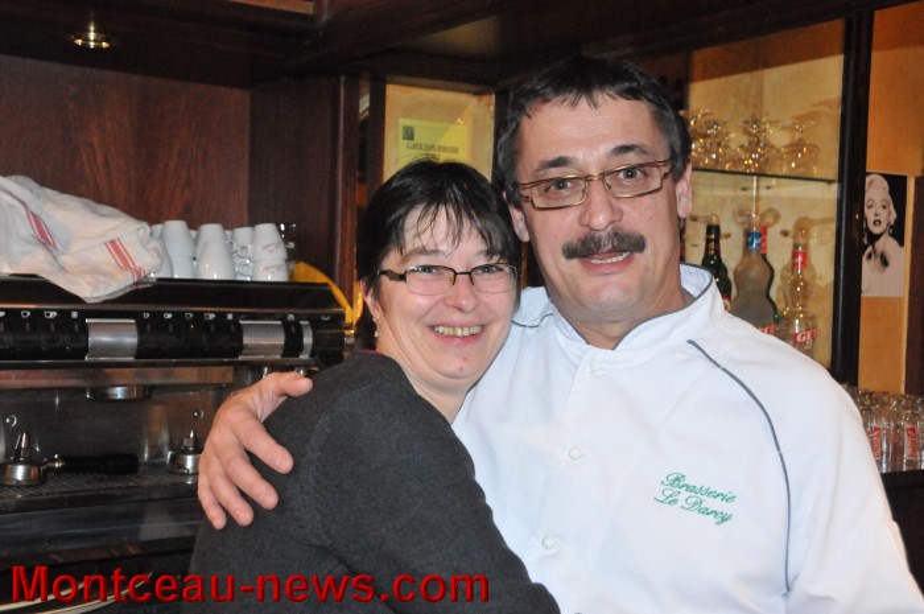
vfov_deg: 30.8
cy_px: 307
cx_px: 462
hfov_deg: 45.0
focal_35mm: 44
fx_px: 1115
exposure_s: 1/60
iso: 3200
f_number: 7.1
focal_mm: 29
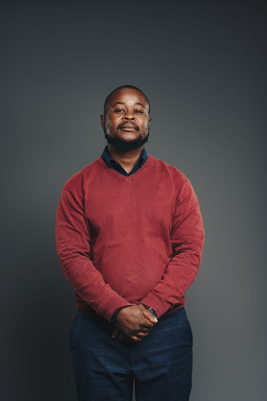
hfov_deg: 16.1
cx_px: 134
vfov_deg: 23.9
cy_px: 200
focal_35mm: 85
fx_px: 946
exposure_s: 1/100
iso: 125
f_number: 8
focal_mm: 85
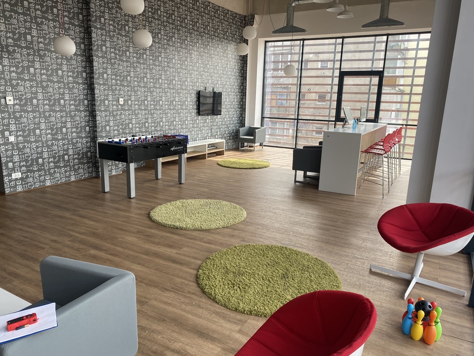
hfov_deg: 67.3
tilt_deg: -13.7
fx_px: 356
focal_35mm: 26
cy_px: 178
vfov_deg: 53.1
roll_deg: -1.8
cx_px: 237
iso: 32
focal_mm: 4.25
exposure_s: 1/122
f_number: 1.8
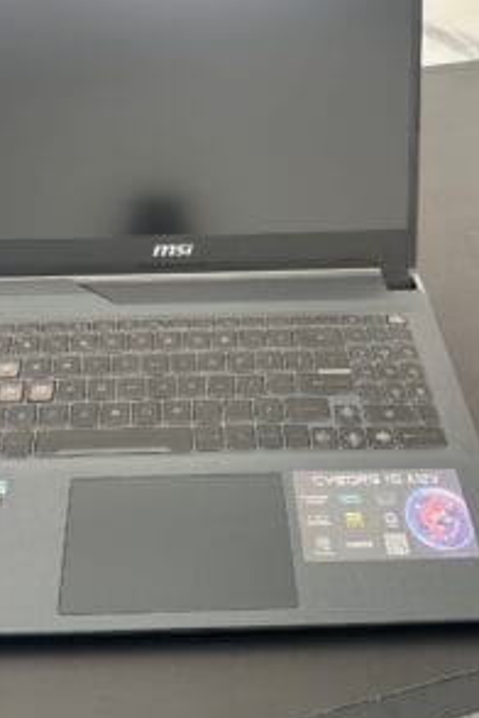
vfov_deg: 55.7
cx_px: 186
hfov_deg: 38.7
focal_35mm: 34
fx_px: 679
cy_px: 332
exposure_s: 1/166
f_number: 1.78
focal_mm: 6.86
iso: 100
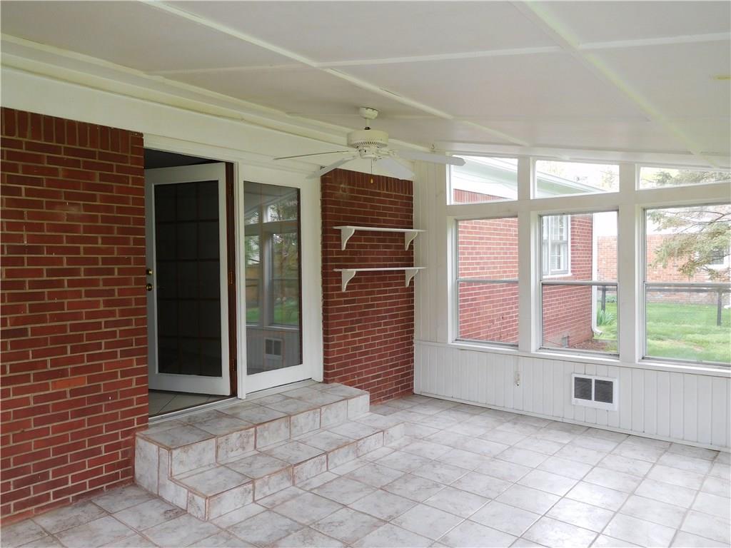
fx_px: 528
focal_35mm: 25
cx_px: 366
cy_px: 274
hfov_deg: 69.4
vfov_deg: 54.9
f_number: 3.4
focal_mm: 4.5
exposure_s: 1/50
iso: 125
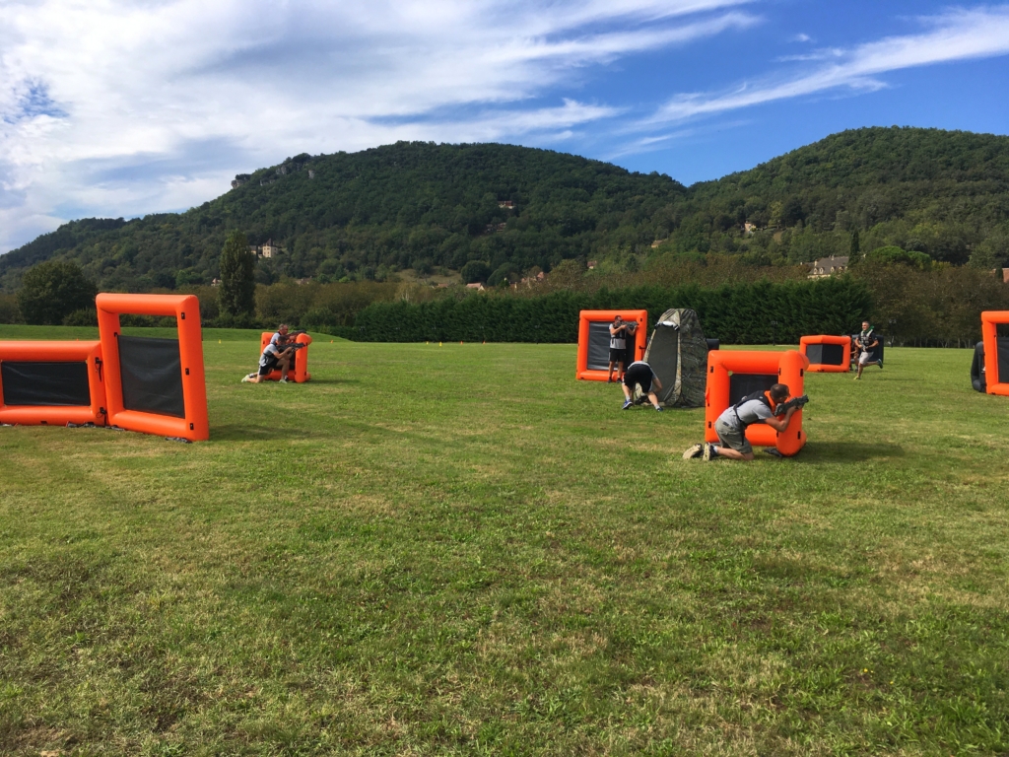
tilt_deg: -2.6
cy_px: 378
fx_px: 845
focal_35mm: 29
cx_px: 504
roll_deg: -1.9
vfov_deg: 48.2
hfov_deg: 61.7
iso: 25
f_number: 2.2
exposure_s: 1/1709
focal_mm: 4.15
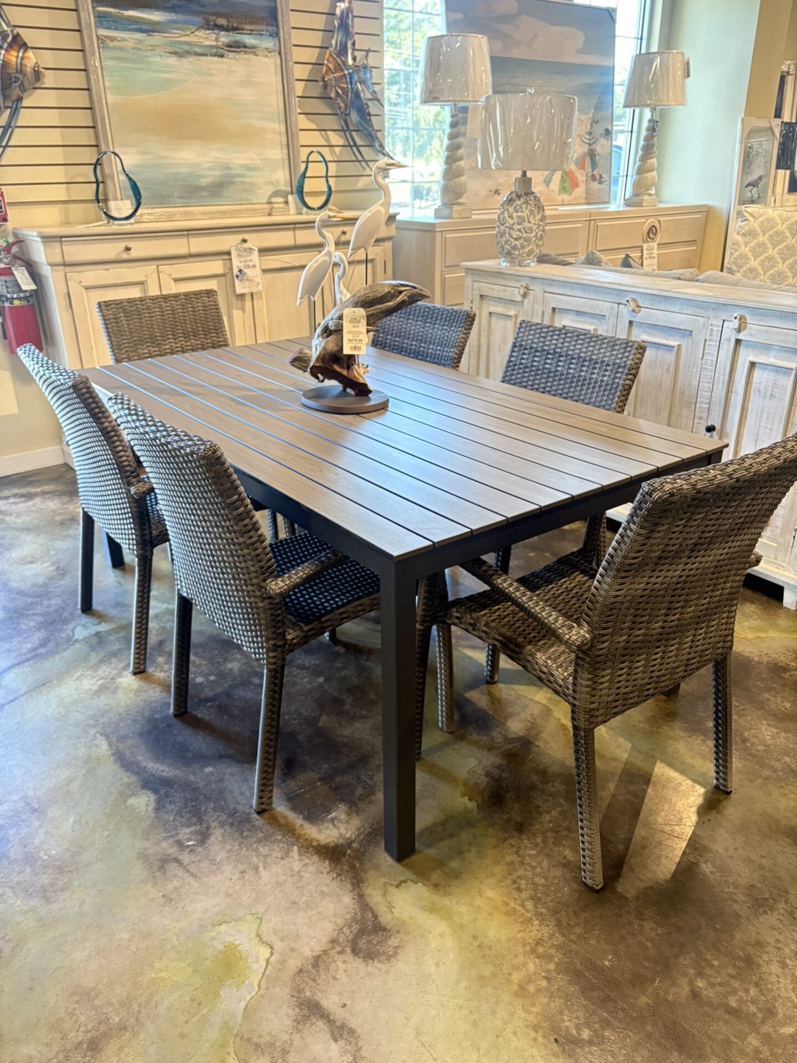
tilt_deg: -23.7
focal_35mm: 26
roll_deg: +0.8
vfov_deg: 67.3
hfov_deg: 53.1
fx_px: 798
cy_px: 532
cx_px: 398
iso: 400
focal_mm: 5.96
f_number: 1.6
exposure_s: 1/60
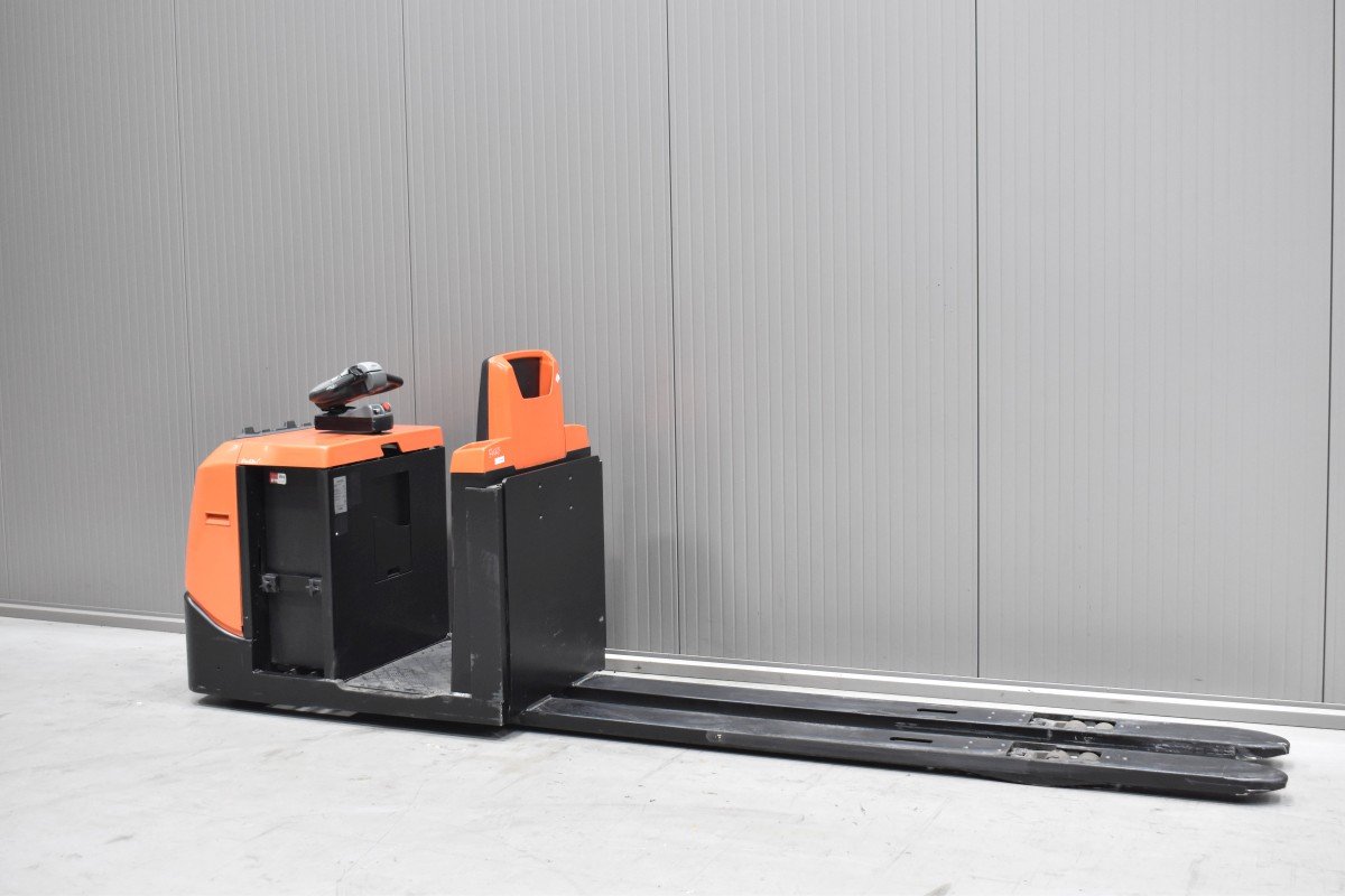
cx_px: 672
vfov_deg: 33.0
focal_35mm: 40
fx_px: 1513
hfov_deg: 47.9
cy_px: 448
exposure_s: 1/25
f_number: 5
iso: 1600
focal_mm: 27
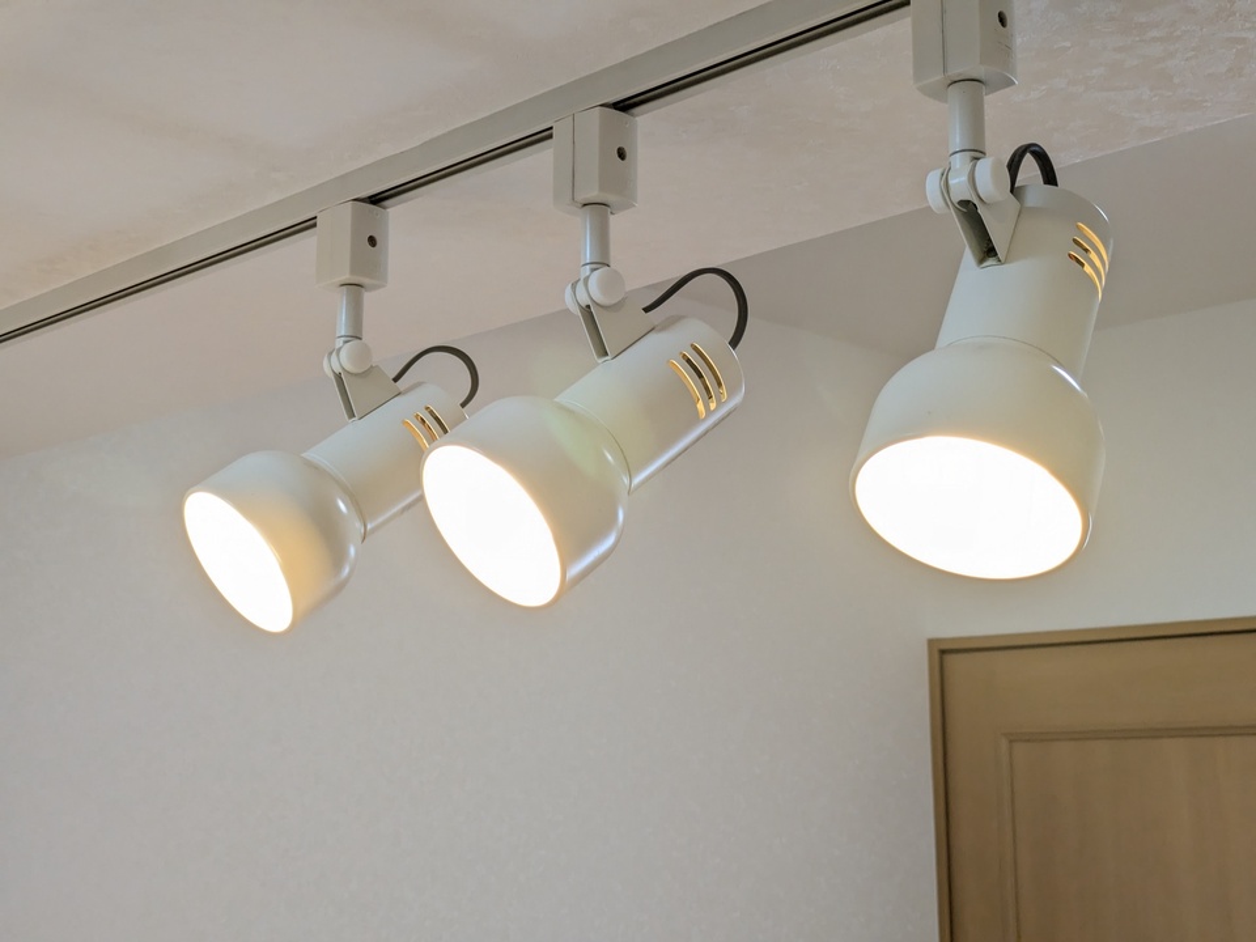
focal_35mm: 51
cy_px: 471
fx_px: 1850
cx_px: 628
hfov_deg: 37.5
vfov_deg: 28.6
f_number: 1.89
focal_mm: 5.43
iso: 71
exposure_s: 1/120
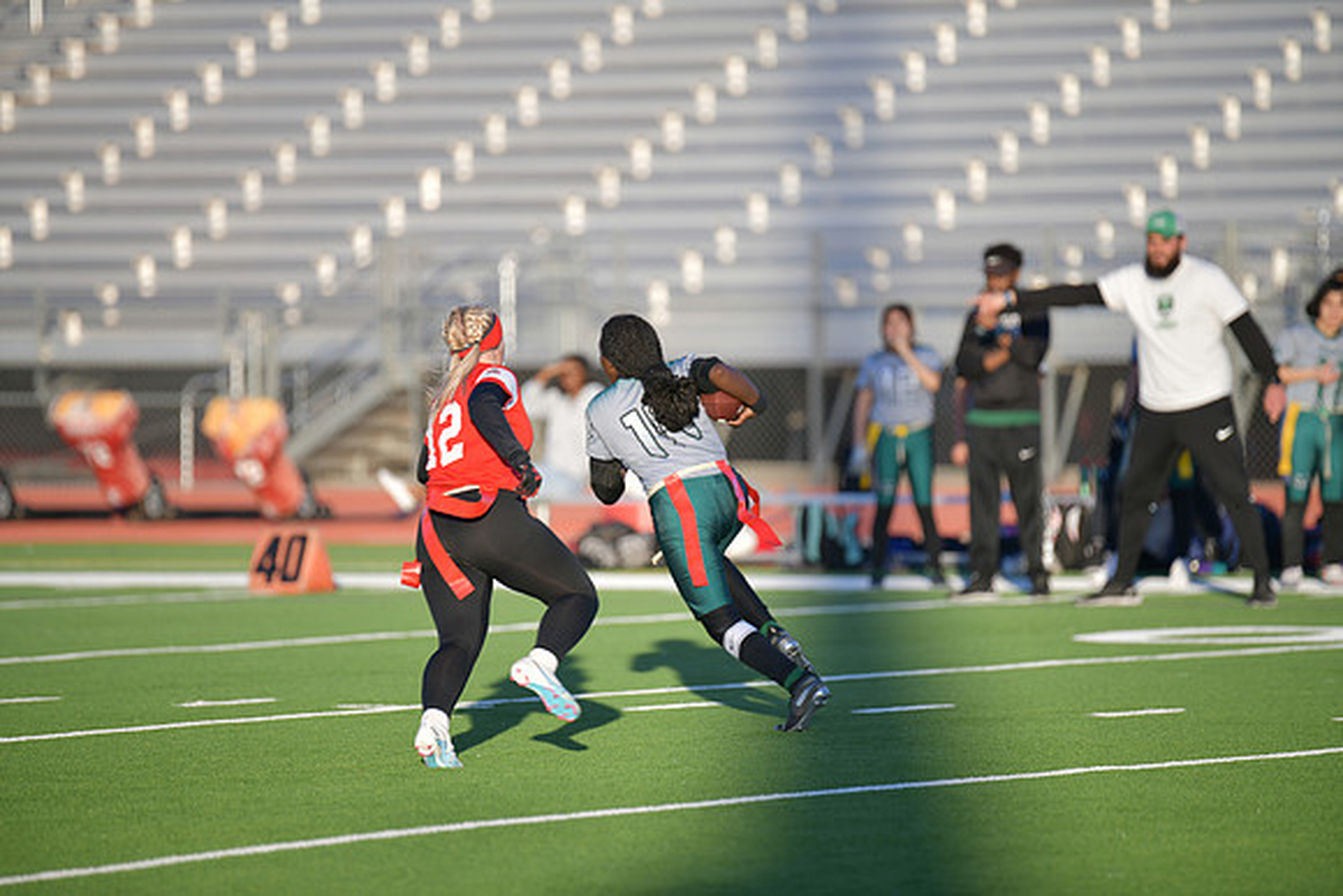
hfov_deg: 6.9
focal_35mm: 300
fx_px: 11194
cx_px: 672
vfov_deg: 4.6
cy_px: 448
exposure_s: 1/800
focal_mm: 300
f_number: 2.8
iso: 64
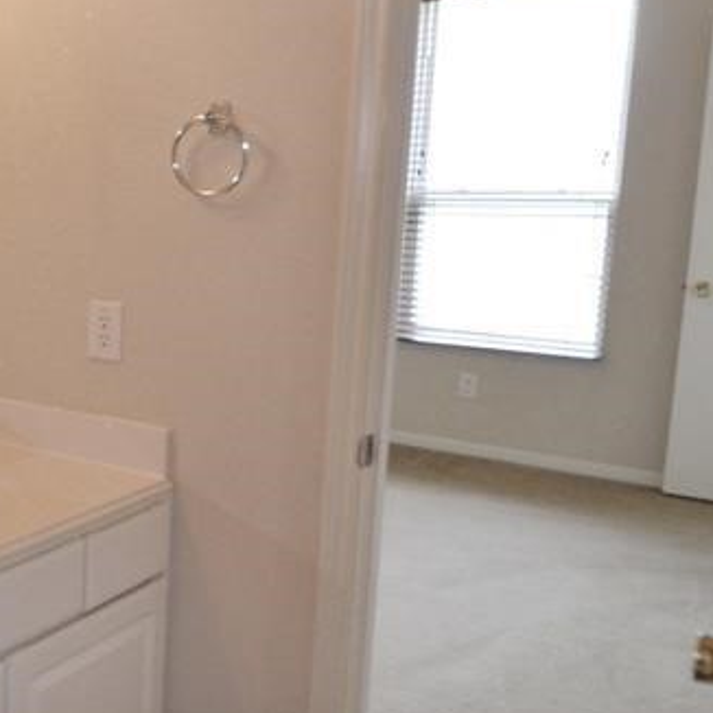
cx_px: -195
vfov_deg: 41.8
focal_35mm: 40
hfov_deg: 32.4
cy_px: 332
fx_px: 932
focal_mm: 10
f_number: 3.5
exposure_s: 1/60
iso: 500
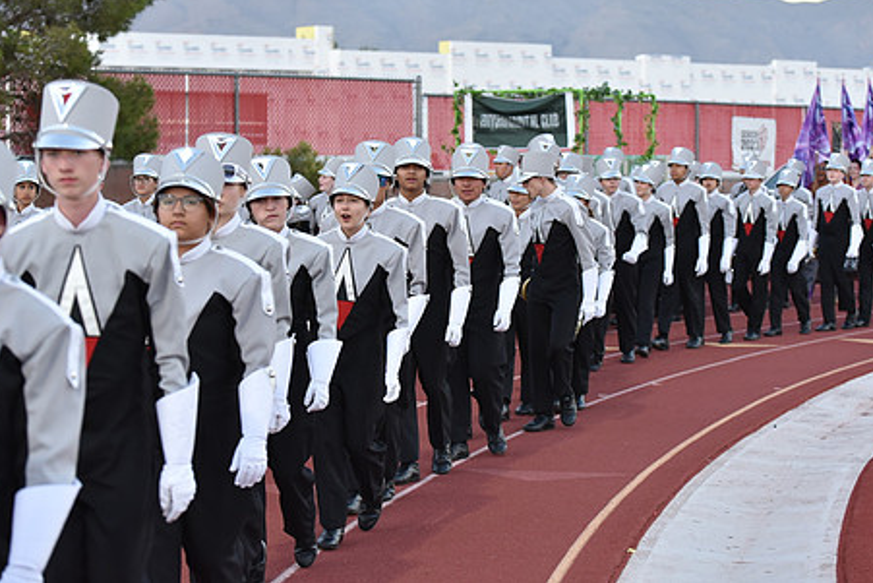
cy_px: 210
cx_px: 408
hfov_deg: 22.6
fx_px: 2183
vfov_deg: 15.2
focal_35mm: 90
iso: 1400
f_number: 2.8
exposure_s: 1/640
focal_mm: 70
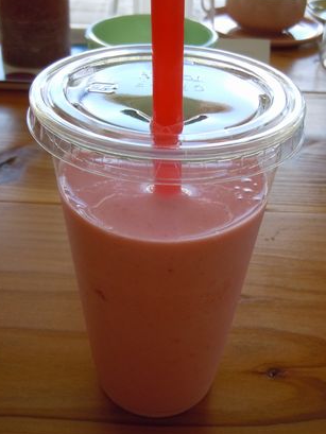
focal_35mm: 43
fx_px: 540
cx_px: 165
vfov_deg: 43.8
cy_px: 204
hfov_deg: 33.6
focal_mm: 5.9
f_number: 4
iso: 200
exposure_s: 1/125
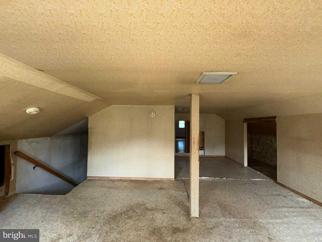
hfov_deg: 102.1
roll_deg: -0.6
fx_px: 130
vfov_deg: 85.7
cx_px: 161
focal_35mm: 14
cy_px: 121
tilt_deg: +1.8
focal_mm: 2.22
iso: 160
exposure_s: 1/89
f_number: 2.2
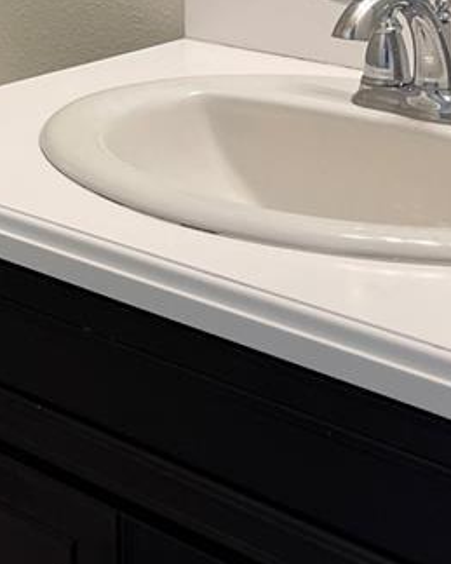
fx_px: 1569
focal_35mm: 94
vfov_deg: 19.4
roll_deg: +3.1
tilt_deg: -8.1
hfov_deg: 14.9
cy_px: -77
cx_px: -265
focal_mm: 5.1
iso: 64
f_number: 1.6
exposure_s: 1/60
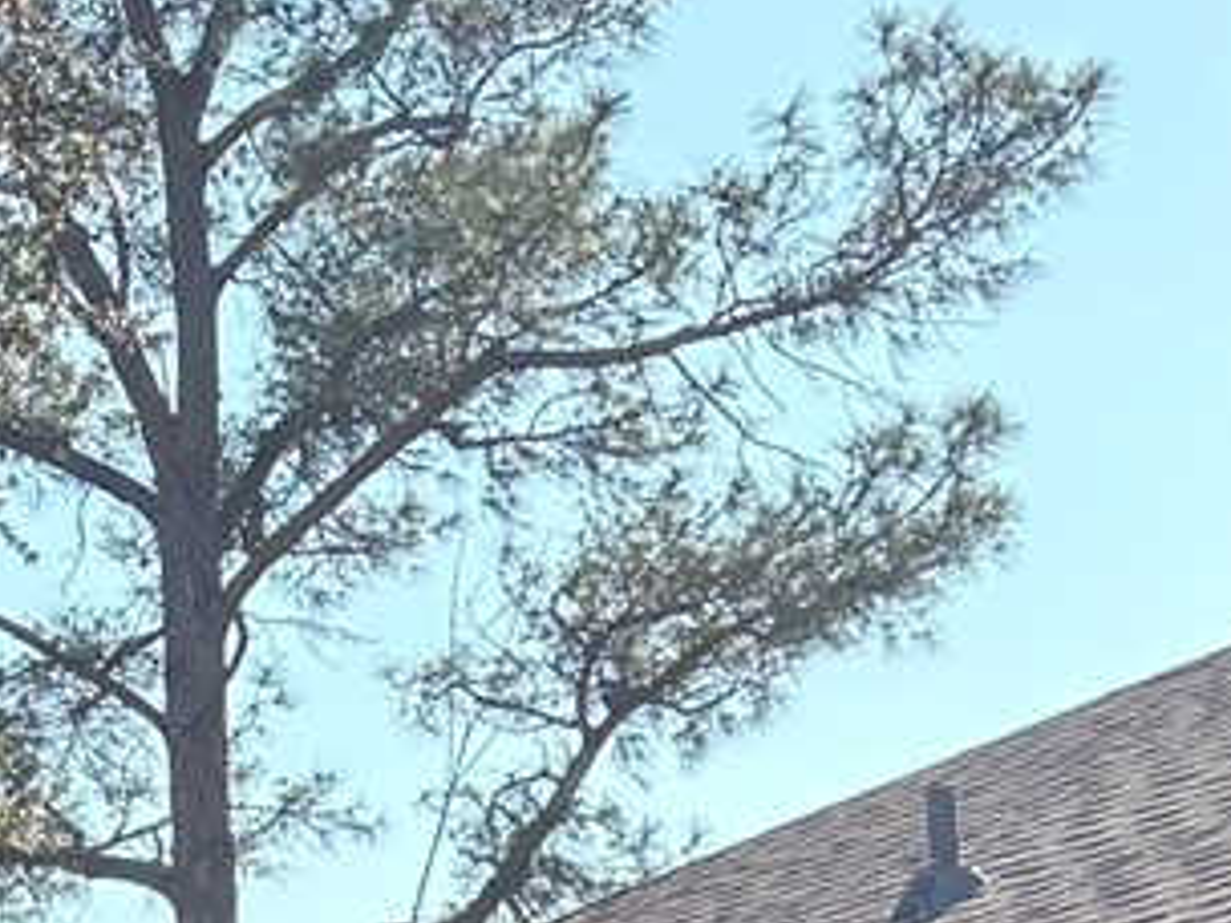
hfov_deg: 11.2
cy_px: 2518
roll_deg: +3.5
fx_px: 6223
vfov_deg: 7.7
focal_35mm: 175
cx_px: 126
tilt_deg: -6.8
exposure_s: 1/1263
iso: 64
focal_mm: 5.96
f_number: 1.6
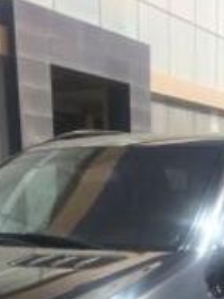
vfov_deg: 23.5
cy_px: 369
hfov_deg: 19.4
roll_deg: +2.2
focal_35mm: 75
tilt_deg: -17.3
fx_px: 647
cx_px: 179
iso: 32
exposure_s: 1/2740
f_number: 2.2
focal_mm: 4.15
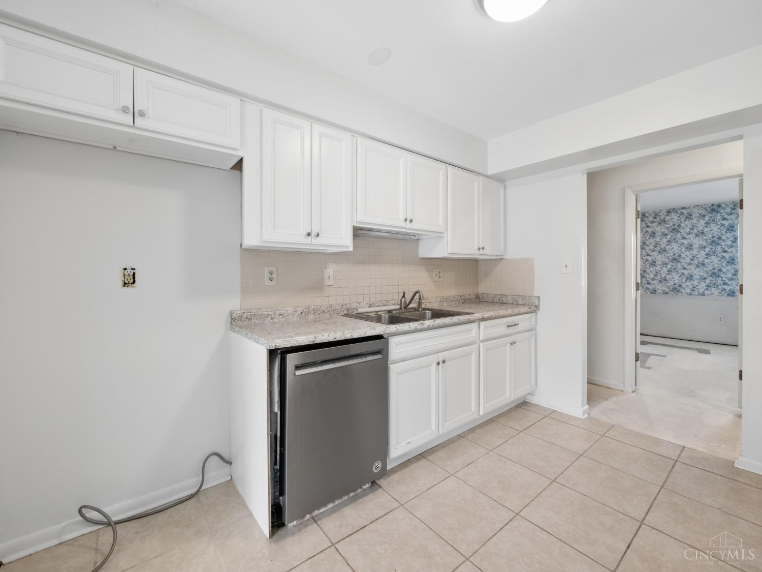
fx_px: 308
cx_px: 381
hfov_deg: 102.1
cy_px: 286
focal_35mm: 14
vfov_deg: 85.7
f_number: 7.1
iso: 640
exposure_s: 1/20
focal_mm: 7
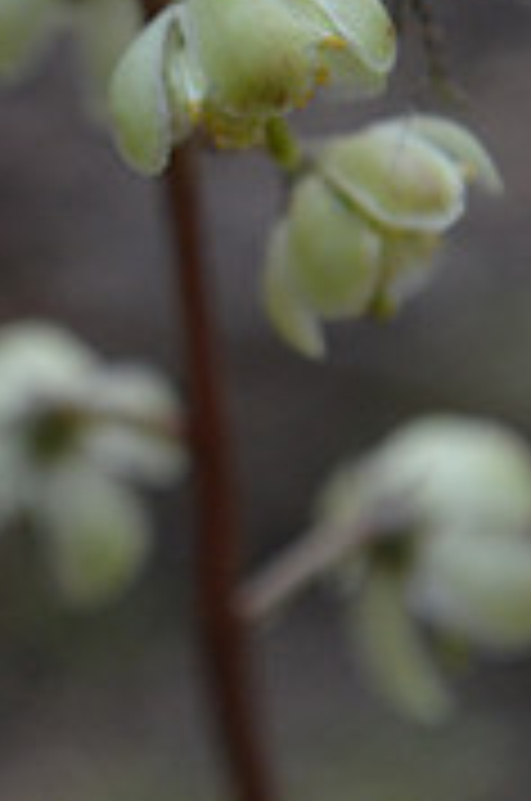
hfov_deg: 6.6
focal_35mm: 208
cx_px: 274
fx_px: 4625
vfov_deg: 9.9
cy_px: 297
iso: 1600
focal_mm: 55
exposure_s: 1/25
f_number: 5.6
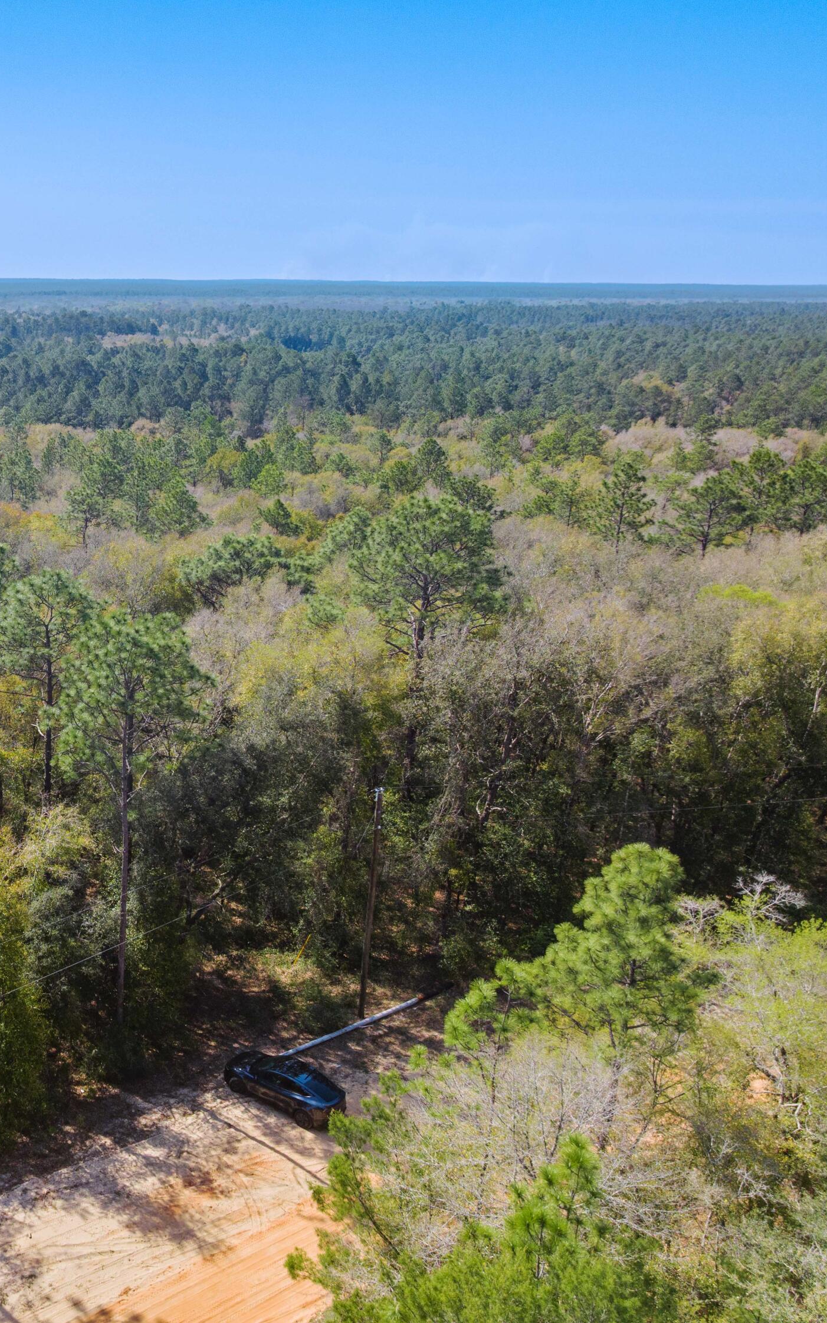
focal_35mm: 34
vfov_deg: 56.7
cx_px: 12
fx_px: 1226
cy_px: 661
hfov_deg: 34.2
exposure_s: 1/2000
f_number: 4
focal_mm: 12.29
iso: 100
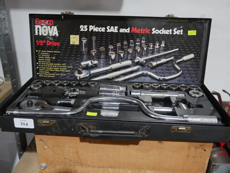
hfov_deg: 53.9
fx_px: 226
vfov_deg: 41.8
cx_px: 115
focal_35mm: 34
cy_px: 86
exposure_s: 1/60
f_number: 4
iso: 800
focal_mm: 17
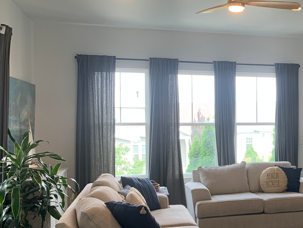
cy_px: 133
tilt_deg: -4.4
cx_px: 286
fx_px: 464
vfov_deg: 27.5
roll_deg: +0.0
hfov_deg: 33.8
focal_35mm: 53
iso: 50
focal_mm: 4.25
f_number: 1.8
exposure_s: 1/60
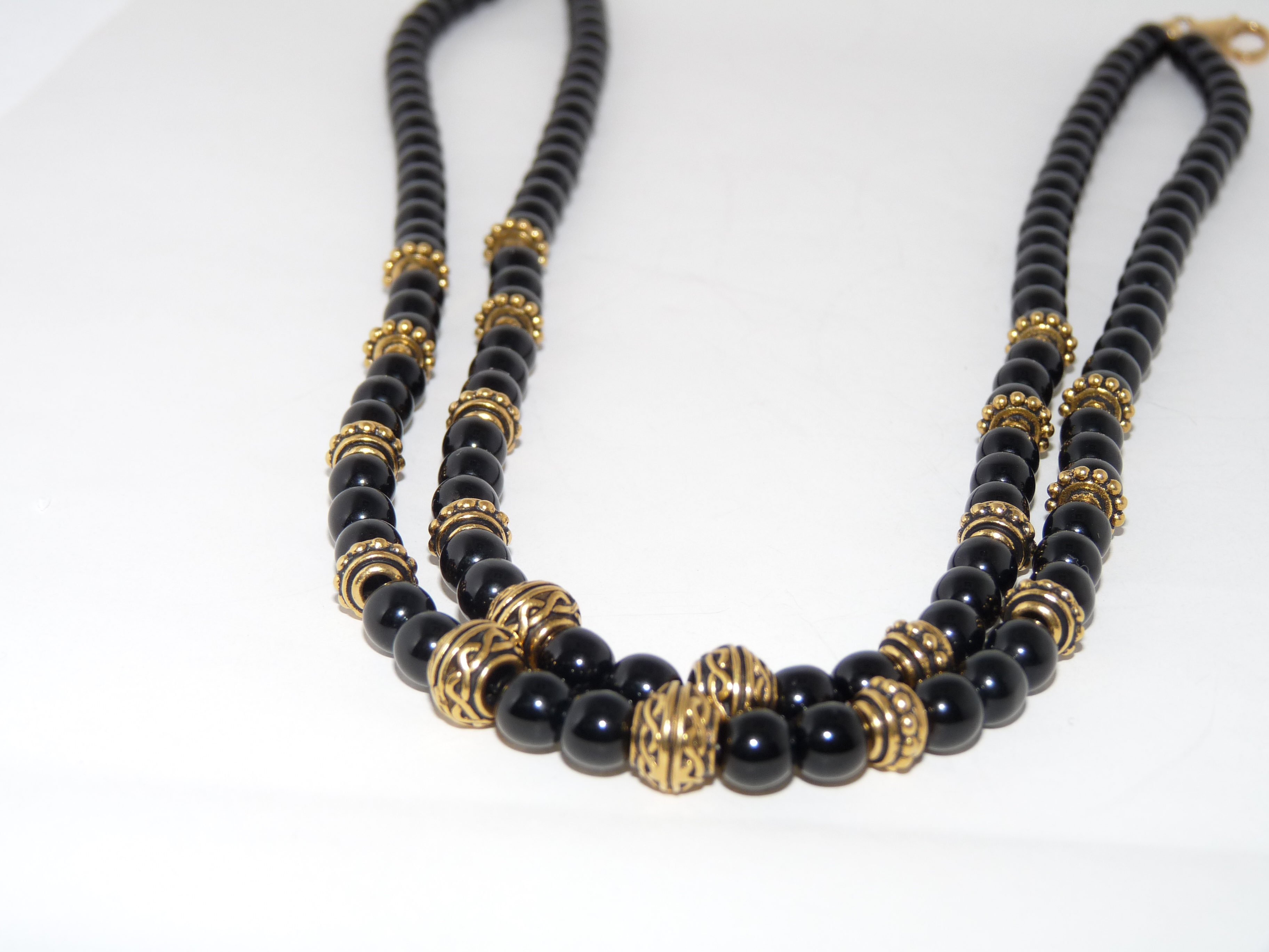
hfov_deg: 27.8
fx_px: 2566
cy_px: 476
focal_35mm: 70
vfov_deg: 21.0
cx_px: 634
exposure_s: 1/40
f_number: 4
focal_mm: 12.4
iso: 100
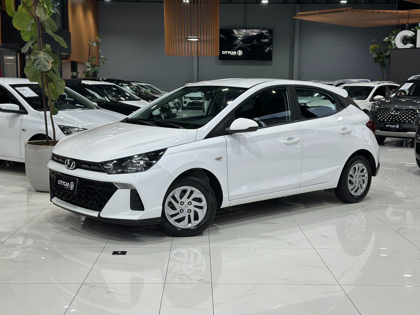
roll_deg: -0.9
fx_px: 582
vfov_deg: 30.3
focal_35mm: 48
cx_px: 210
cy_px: 158
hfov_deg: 39.7
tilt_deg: -7.4
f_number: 1.78
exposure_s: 1/124
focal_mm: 6.86
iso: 100
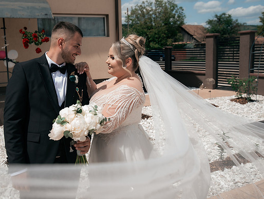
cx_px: 107
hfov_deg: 52.3
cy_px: 84
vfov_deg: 40.6
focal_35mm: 35
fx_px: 267
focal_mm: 28
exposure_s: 1/2500
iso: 320
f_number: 4
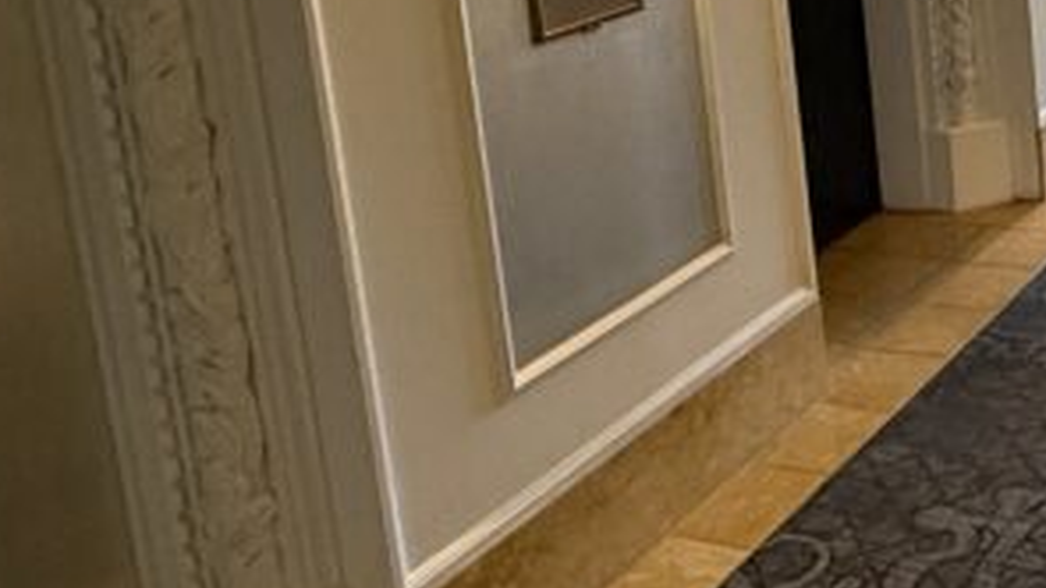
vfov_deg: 21.5
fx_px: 1470
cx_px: 972
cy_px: -57
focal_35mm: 53
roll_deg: +4.6
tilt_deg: -8.9
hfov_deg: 36.4
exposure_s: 1/60
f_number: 2.2
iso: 320
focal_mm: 2.22
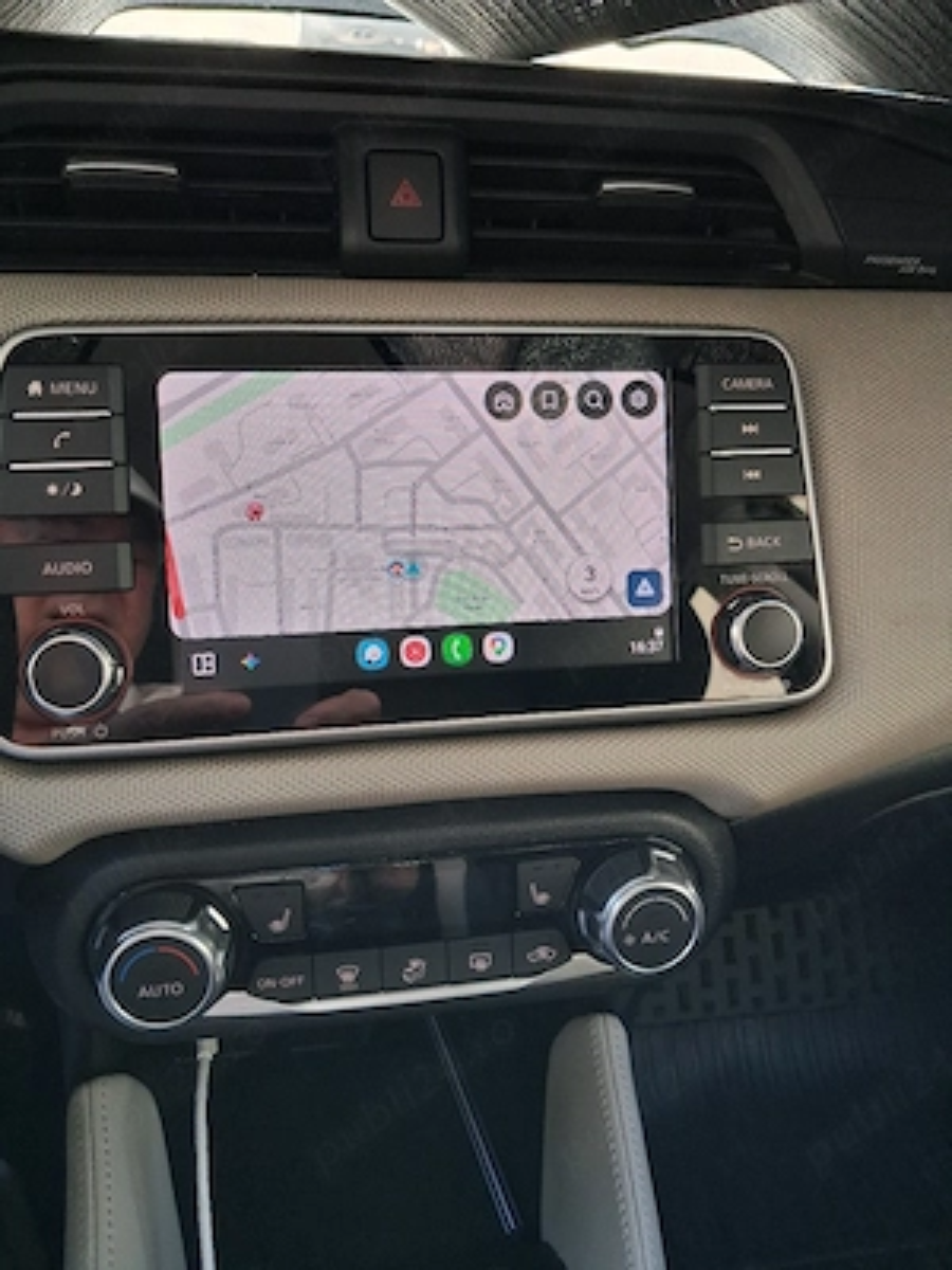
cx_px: 476
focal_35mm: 27
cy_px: 635
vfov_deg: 65.3
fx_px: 990
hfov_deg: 51.4
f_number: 1.8
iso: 125
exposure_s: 1/100
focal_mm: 4
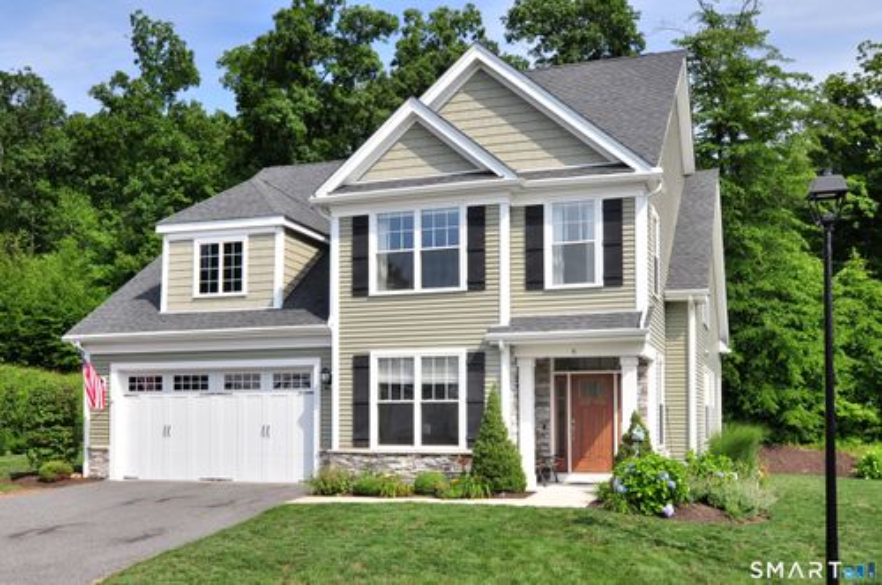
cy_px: 292
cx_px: 441
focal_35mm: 30
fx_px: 734
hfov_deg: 62.0
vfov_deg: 43.5
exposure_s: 1/400
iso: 320
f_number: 9
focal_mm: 20
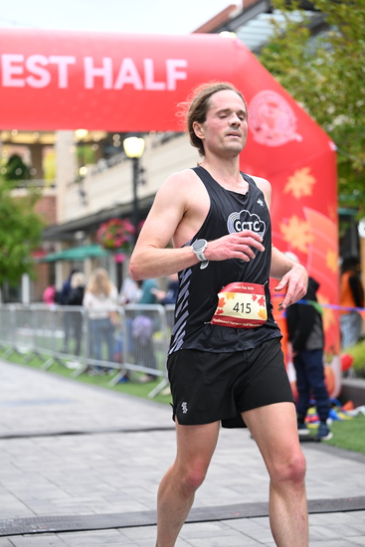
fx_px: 1170
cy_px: 274
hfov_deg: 17.7
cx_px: 182
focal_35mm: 77
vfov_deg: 26.3
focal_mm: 77
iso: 1600
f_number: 2.8
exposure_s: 1/1000
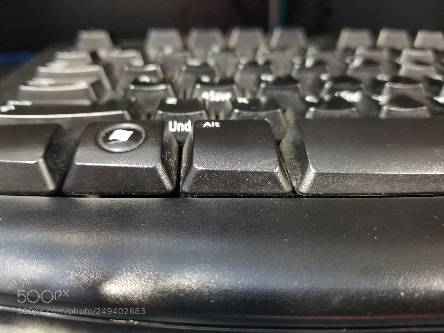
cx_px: 222
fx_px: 333
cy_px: 166
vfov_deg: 53.1
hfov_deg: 67.3
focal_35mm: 26
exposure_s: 1/10
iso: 250
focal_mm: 4.25
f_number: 1.7
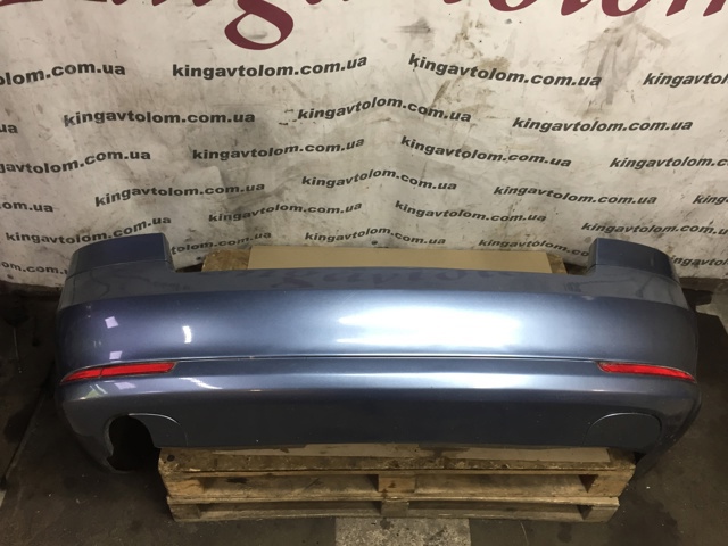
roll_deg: -4.3
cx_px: 364
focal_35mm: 29
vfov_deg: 48.2
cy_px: 273
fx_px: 610
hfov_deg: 61.7
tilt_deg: -43.4
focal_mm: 4.15
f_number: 2.2
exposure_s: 1/33
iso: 50
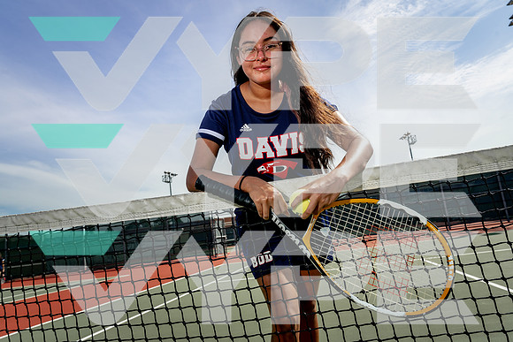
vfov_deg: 49.6
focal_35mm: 26
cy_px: 171
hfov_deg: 69.4
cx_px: 256
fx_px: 371
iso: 100
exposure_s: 1/125
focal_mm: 26
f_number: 8
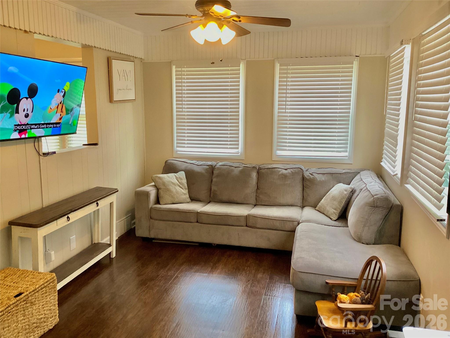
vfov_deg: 45.4
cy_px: 169
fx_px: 403
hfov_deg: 58.4
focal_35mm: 31
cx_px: 225
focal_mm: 3.3
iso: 250
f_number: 2.4
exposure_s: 1/60
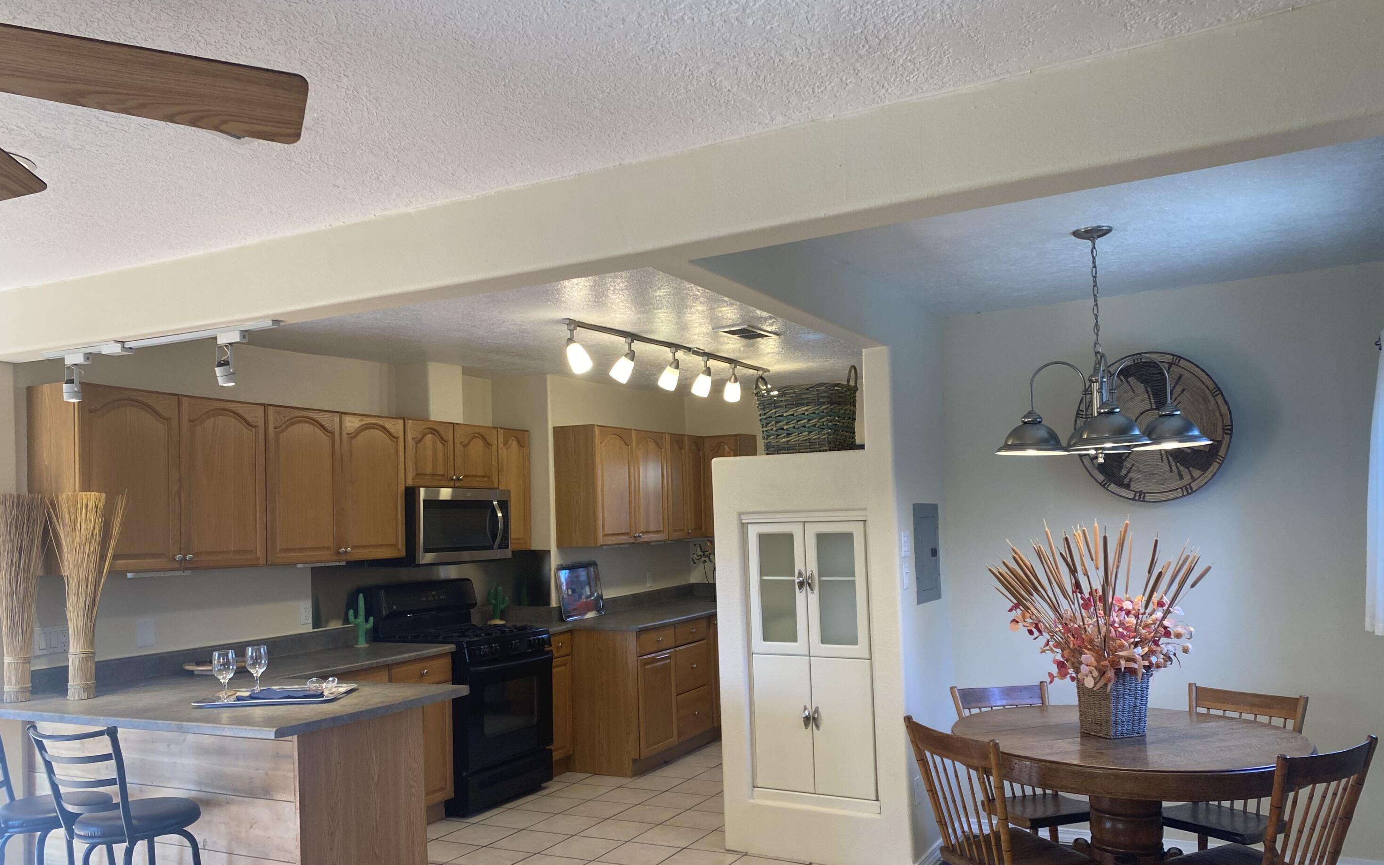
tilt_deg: +0.6
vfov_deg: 44.4
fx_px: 1056
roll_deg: +1.8
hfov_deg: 66.5
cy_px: 507
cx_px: 689
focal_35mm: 28
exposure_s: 1/120
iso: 125
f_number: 1.8
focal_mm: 4.25
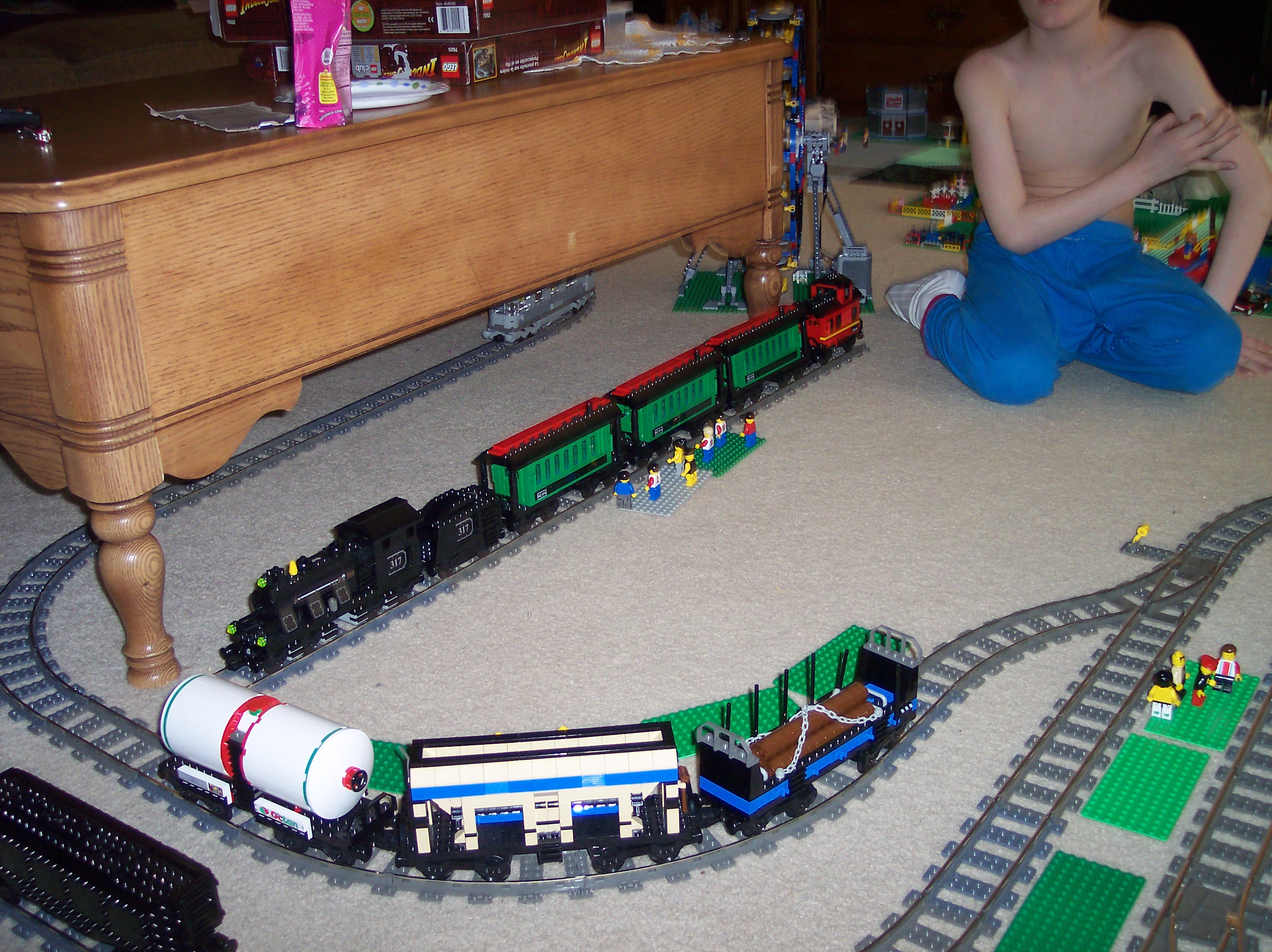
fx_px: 1396
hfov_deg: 49.0
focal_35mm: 38
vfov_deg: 37.7
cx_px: 636
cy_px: 476
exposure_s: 1/30
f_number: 2.8
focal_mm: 8
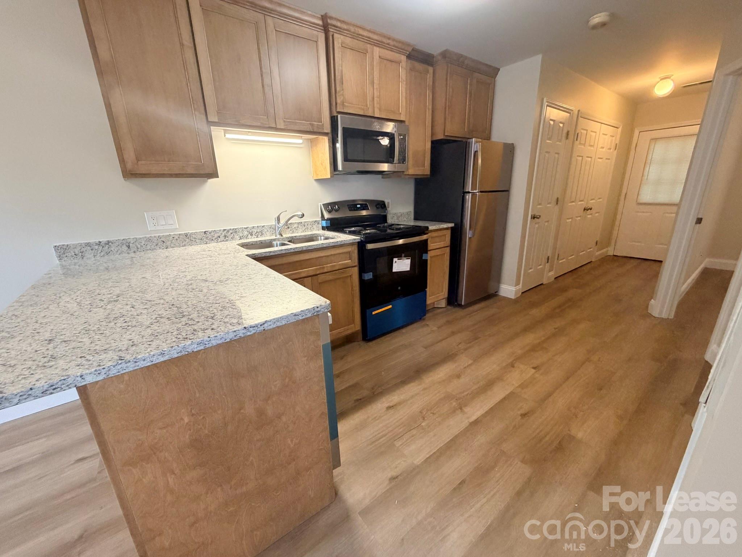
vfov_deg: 85.7
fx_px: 300
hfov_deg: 102.1
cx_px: 371
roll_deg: +1.5
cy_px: 278
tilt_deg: -17.5
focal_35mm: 14
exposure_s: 1/60
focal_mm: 2.22
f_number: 2.2
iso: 400
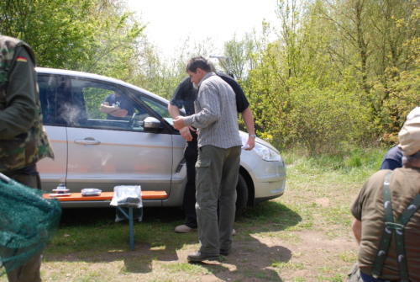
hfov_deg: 42.3
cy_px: 141
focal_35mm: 46
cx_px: 210
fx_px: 543
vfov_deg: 29.0
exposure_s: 1/640
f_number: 4.2
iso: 200
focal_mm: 31
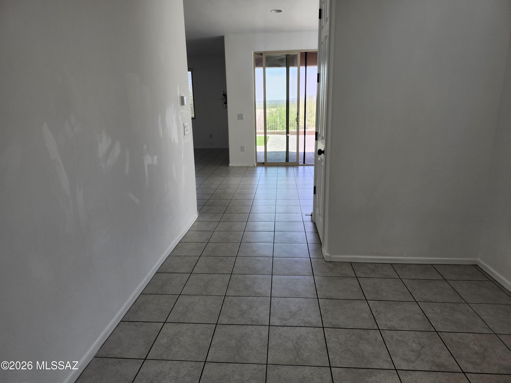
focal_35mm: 23
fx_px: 340
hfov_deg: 73.9
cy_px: 192
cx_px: 256
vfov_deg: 58.9
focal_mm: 5.54
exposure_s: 1/180
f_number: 1.8
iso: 50
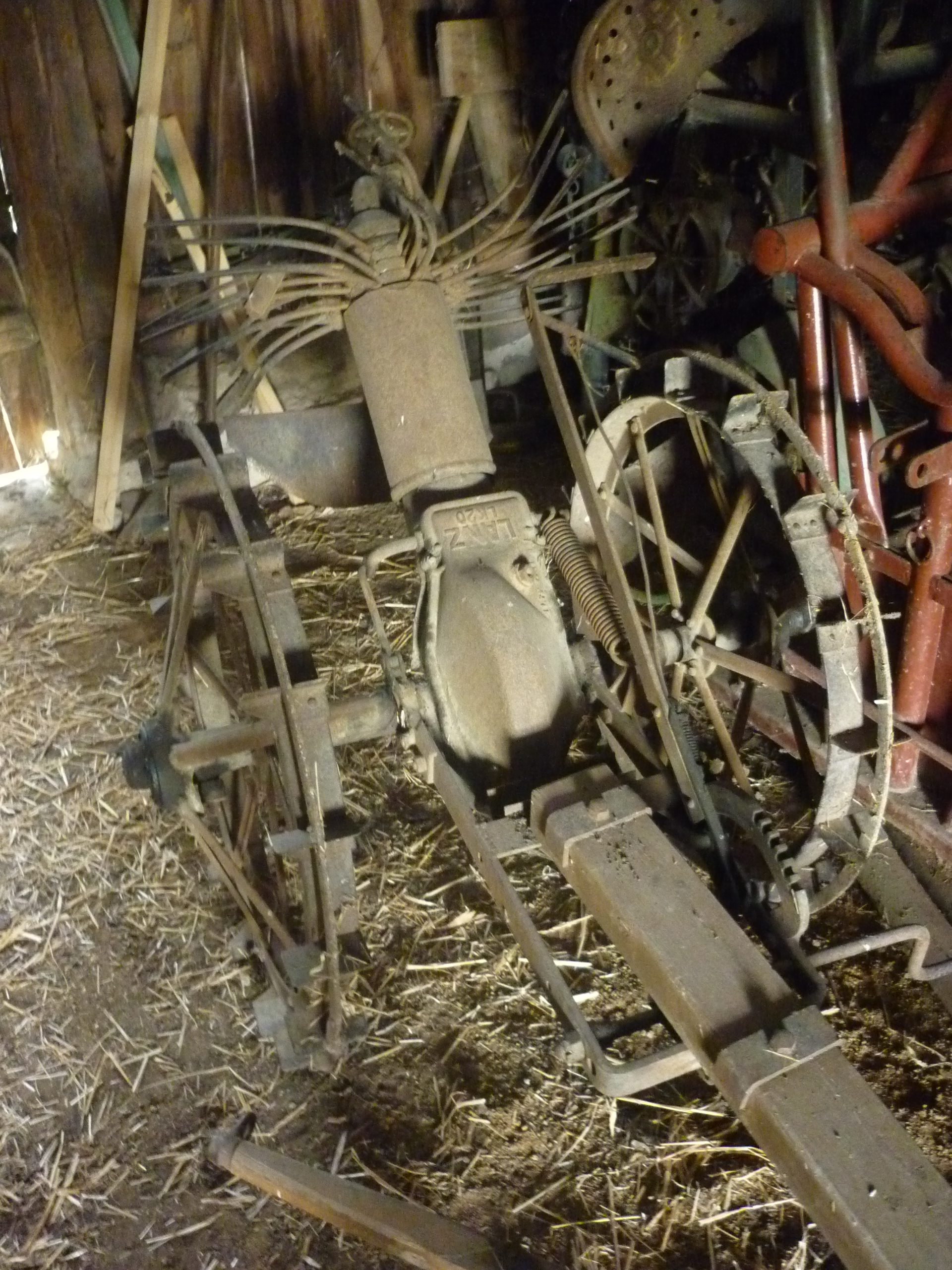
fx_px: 1210
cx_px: 476
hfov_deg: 42.9
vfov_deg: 55.4
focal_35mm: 33
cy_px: 635
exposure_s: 1/10
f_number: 2.8
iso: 800
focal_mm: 5.5
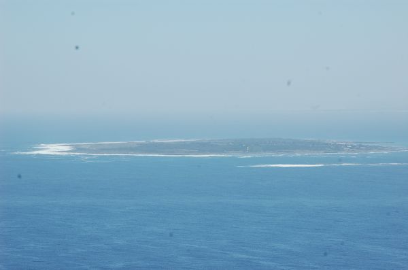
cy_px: 135
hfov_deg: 11.3
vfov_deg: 7.5
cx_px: 204
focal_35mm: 183
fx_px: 2069
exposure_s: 1/400
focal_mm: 122
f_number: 11
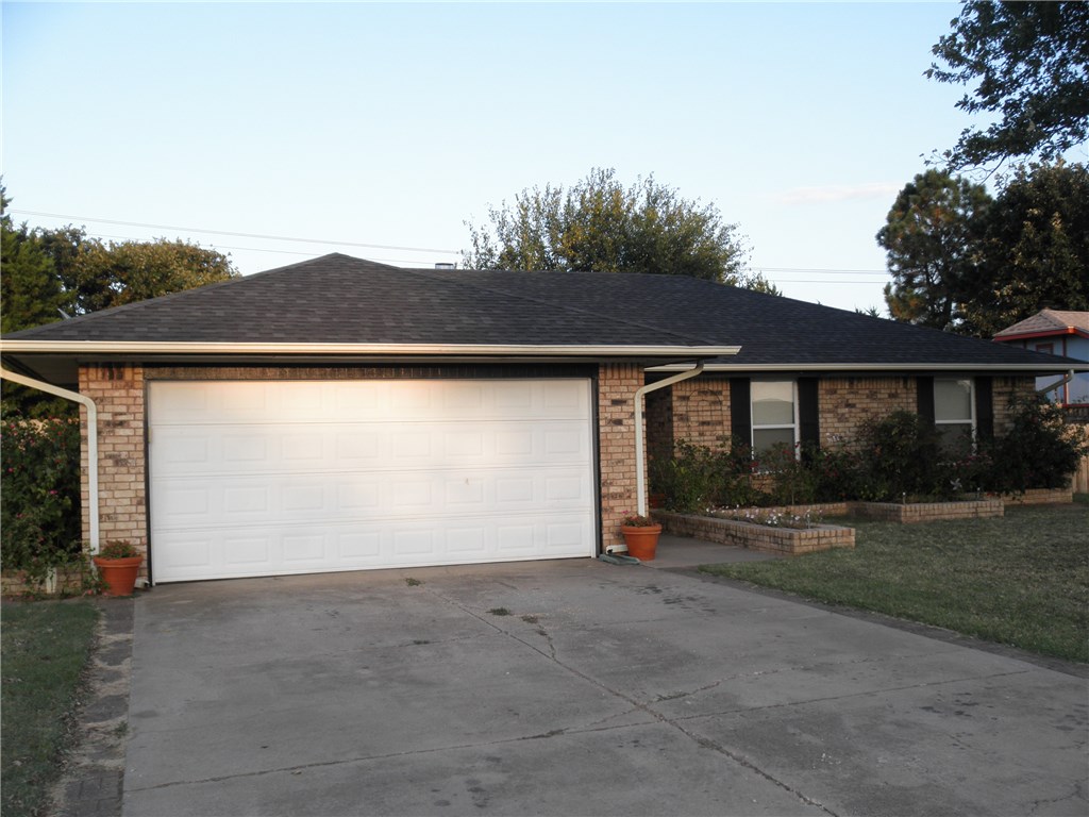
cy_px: 408
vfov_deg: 40.7
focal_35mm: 35
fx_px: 1101
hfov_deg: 52.6
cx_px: 544
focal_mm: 6.1
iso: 64
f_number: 3.2
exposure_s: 1/160
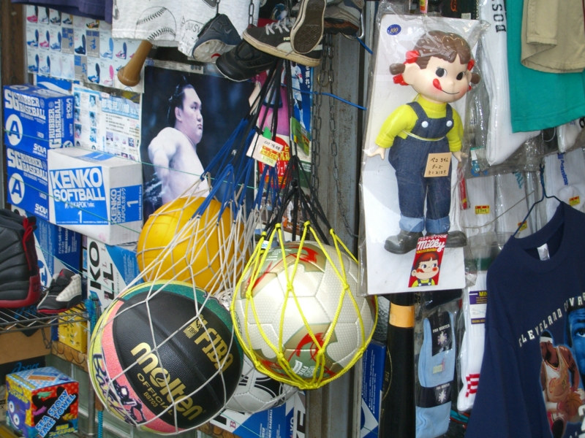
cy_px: 219
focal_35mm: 68
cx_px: 292
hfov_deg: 28.6
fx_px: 1149
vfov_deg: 21.6
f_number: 4
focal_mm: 14.2
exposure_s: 1/60
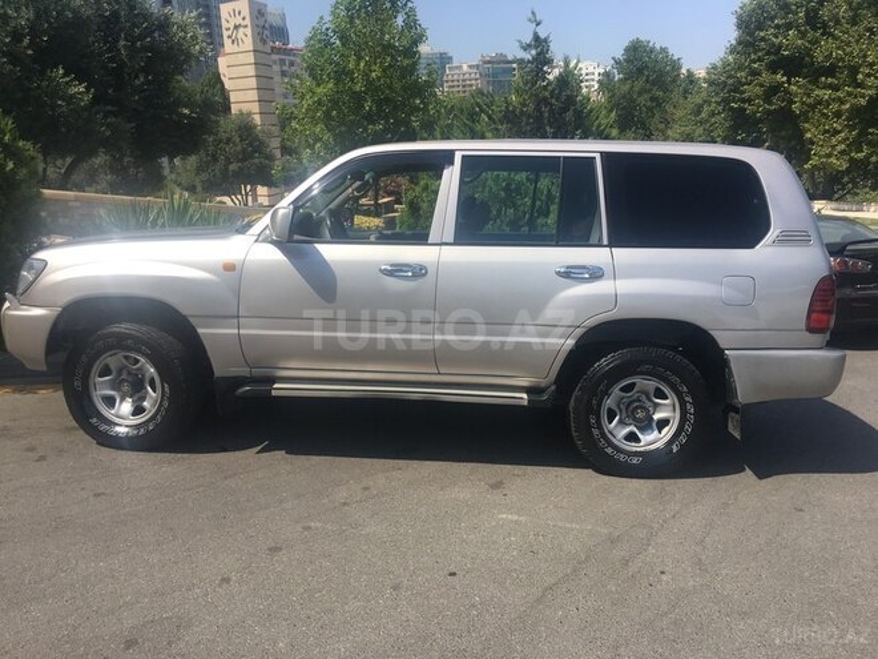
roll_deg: +3.6
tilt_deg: -16.0
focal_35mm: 29
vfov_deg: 48.2
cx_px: 439
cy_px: 330
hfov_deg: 61.7
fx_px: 736
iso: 25
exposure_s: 1/1709
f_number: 2.2
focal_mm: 4.15
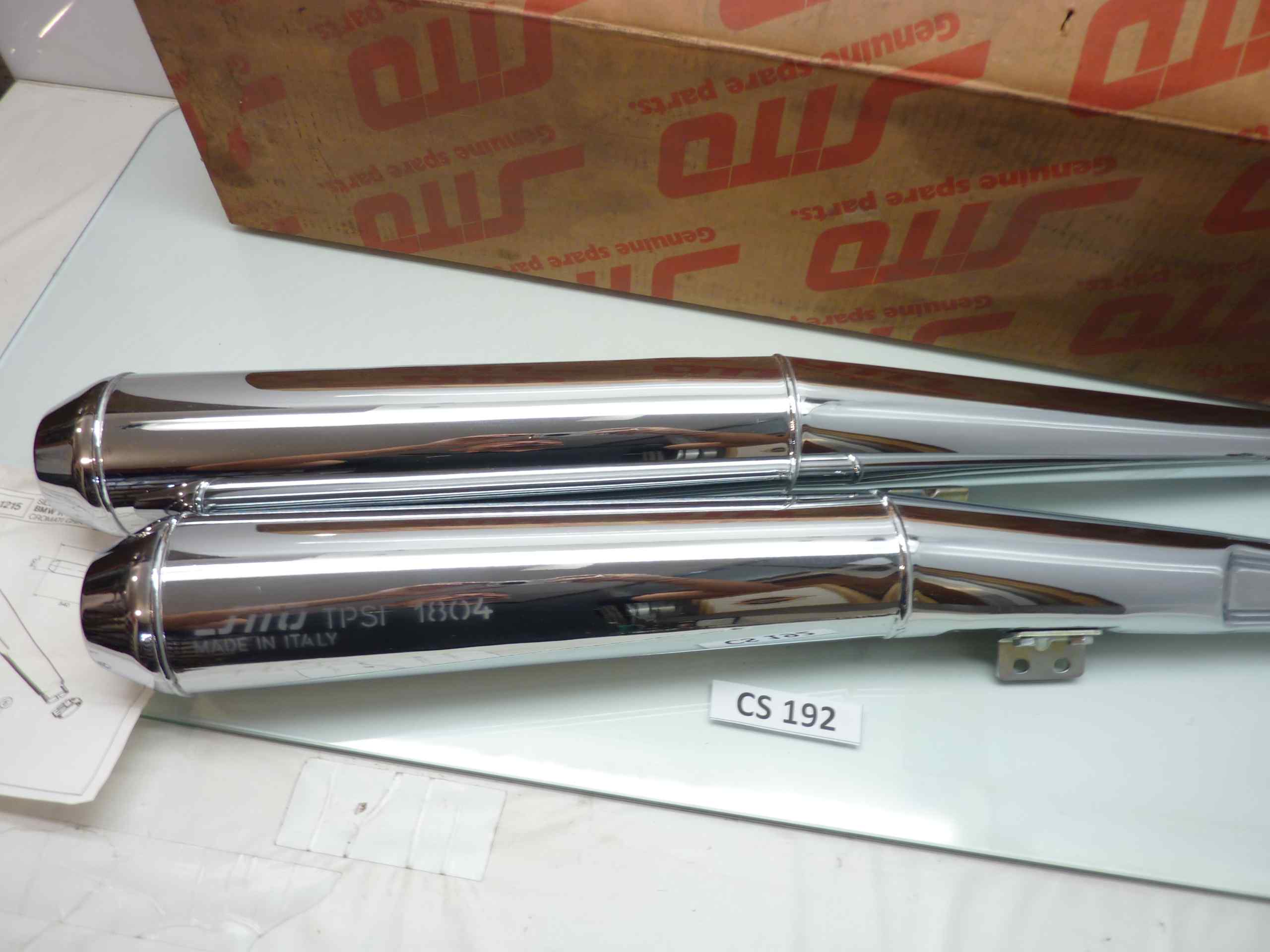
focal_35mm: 25
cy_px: 476
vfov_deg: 54.9
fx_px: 917
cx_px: 635
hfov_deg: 69.4
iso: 80
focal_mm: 4.1
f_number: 3.3
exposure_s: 1/15
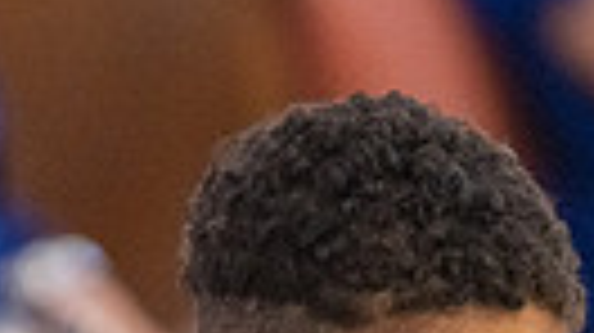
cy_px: 709
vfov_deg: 1.3
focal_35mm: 922
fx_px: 14510
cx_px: 220
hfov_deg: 2.3
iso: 2000
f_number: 2.8
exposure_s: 1/200
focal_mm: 200
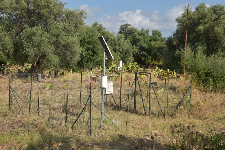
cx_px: 112
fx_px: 356
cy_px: 75
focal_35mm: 57
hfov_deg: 35.0
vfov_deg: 23.8
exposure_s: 1/640
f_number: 4.5
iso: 100
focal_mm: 38
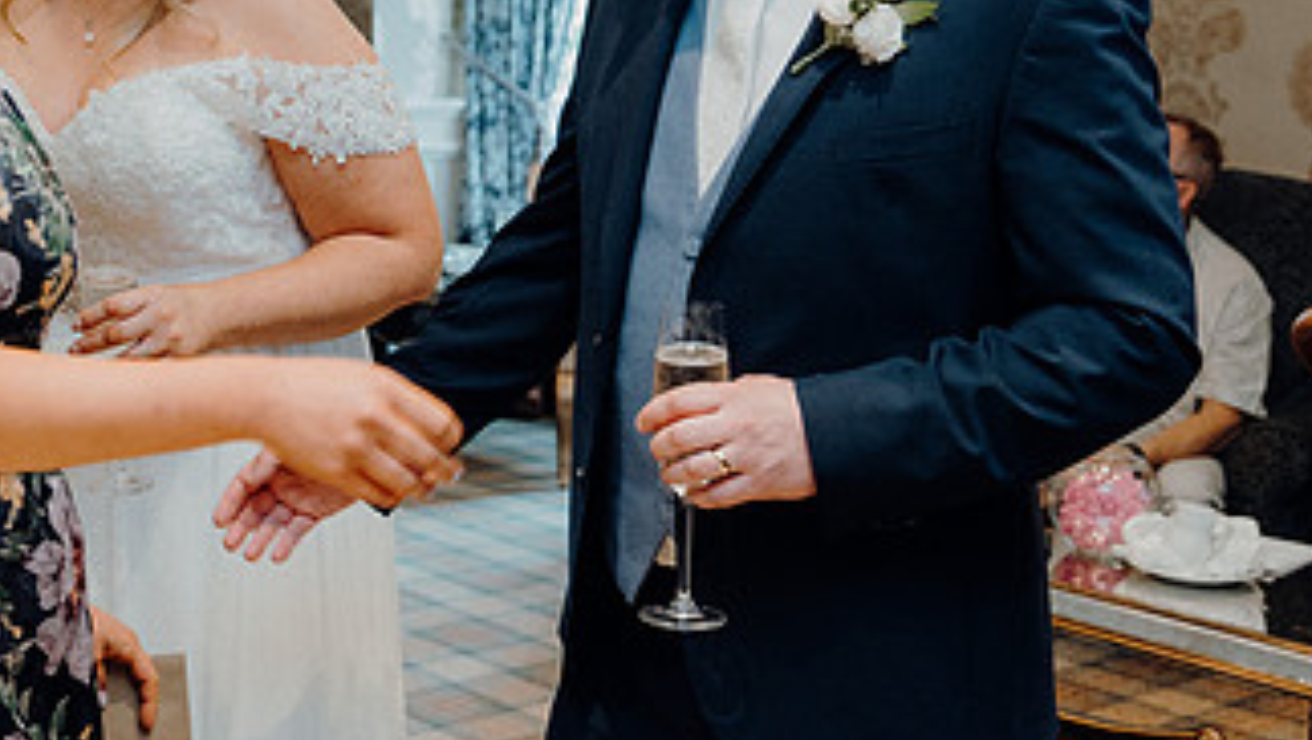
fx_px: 2227
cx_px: 370
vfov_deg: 18.8
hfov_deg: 32.4
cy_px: 230
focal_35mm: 64
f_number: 3.5
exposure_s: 1/160
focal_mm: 34
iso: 2000
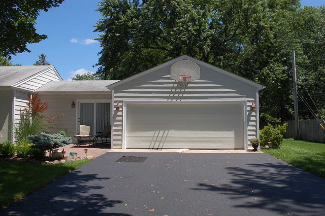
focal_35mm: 33
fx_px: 298
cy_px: 108
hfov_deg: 57.2
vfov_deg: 39.9
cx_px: 162
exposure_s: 1/320
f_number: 9
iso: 200
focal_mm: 22
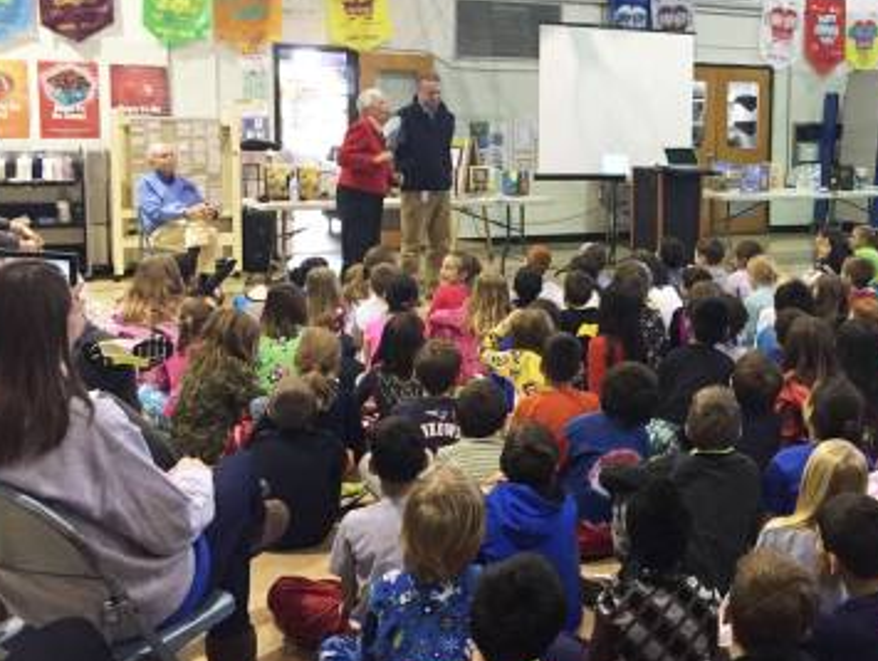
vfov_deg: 30.8
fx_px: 1193
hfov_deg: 39.1
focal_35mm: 47
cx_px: 678
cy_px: 238
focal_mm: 4.15
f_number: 2.2
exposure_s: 1/30
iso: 160
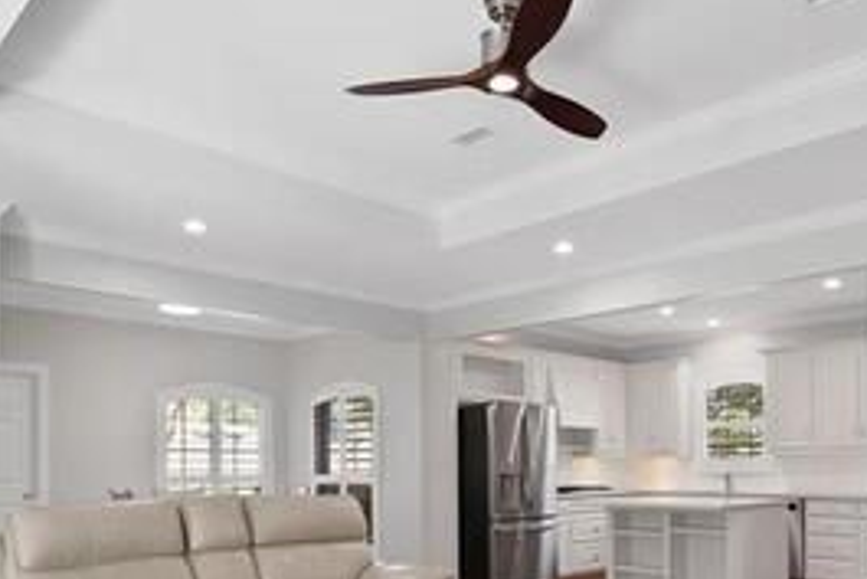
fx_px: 699
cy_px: 455
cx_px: 520
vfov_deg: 43.1
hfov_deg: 63.1
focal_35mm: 29
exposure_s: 1/8
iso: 640
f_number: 9
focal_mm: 12
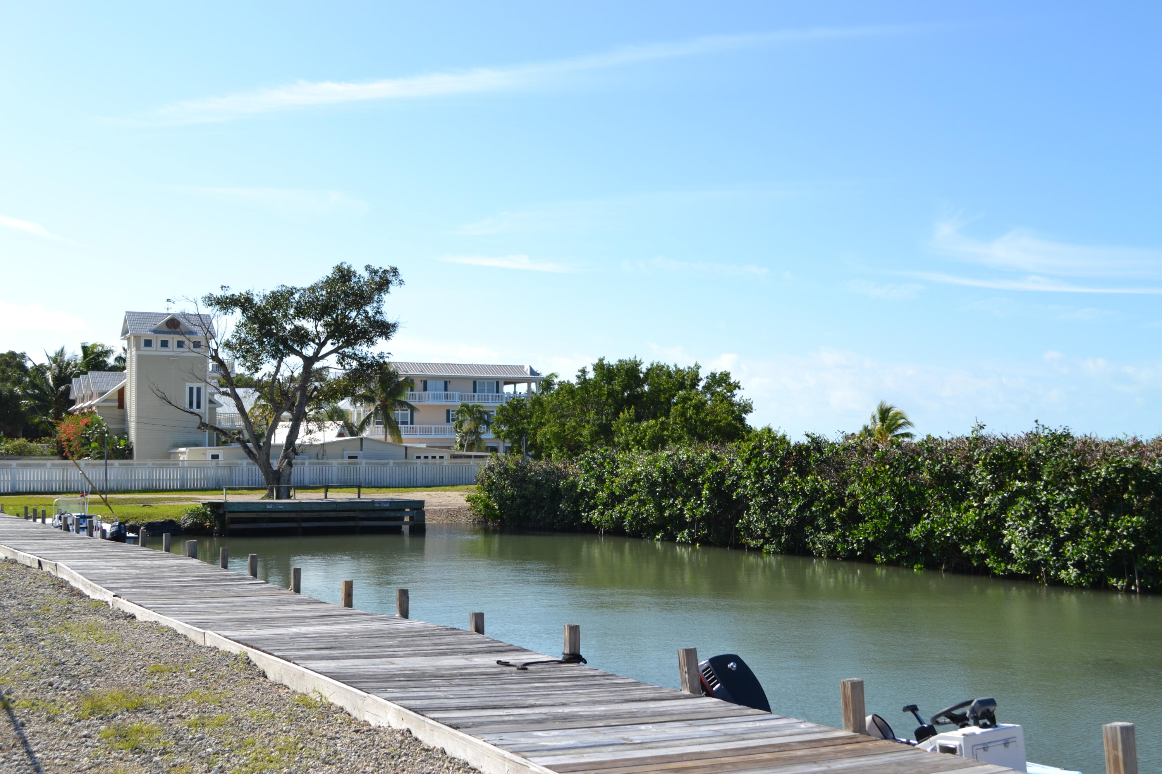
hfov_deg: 49.6
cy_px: 387
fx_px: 1259
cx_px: 581
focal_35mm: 39
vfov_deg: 34.2
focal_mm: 26
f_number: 8
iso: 100
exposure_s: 1/250
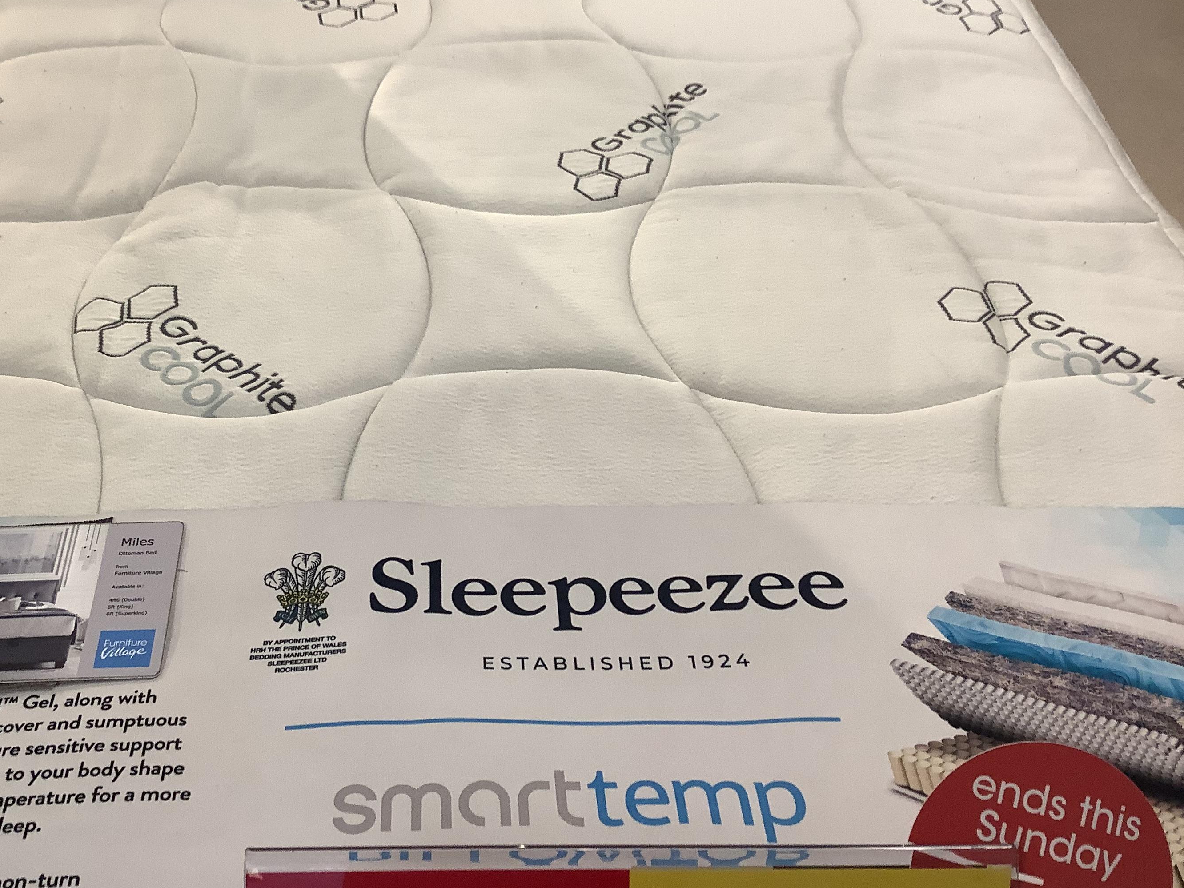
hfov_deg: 48.6
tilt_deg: -44.9
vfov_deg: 37.7
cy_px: 454
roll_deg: +0.1
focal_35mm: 38
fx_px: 1300
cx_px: 462
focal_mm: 3.3
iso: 64
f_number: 2.4
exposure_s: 1/50
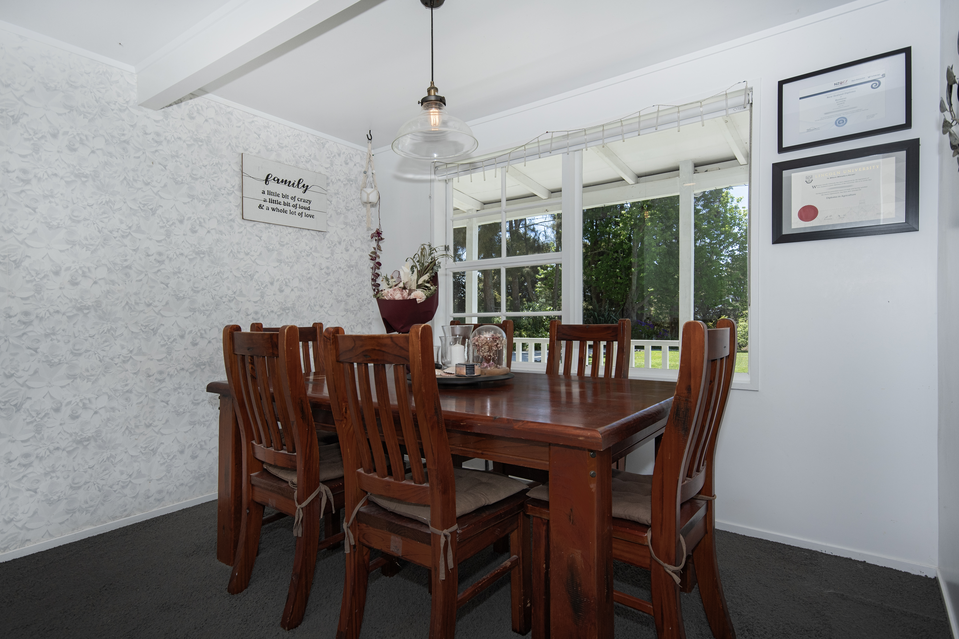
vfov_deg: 63.2
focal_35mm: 20
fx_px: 519
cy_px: 320
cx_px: 480
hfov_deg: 85.4
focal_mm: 13
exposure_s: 1/200
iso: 200
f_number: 8
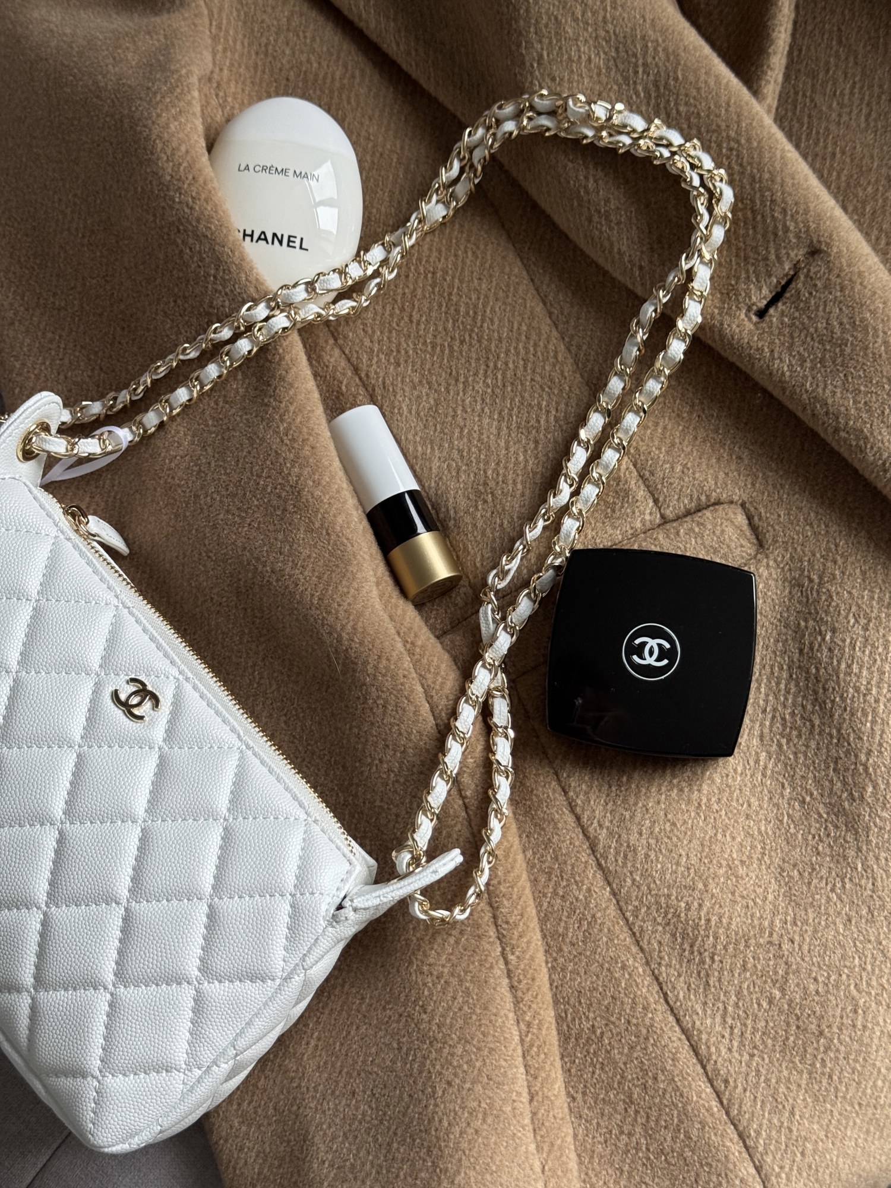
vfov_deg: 39.7
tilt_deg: -76.3
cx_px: 446
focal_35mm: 48
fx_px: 1647
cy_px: 594
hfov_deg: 30.3
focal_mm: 6.76
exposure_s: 1/60
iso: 160
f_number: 1.78
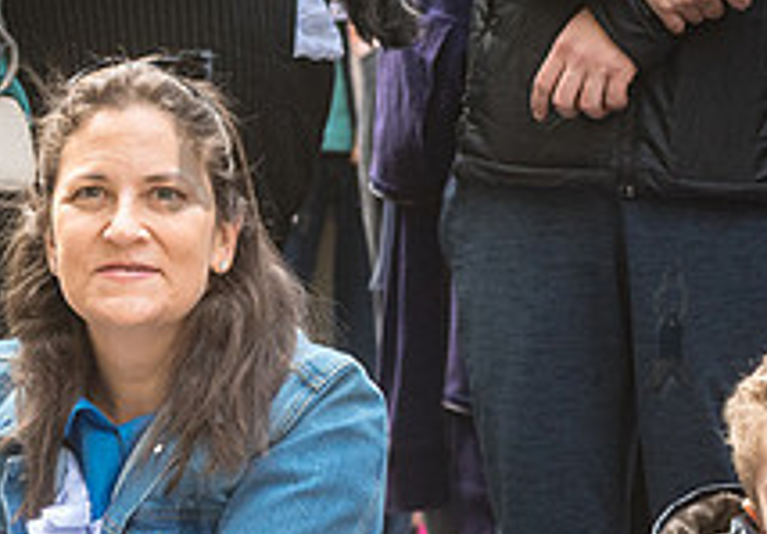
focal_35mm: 251
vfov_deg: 5.6
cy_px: 472
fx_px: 5421
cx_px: 11
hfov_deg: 8.1
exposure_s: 1/400
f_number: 5
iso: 1000
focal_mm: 80
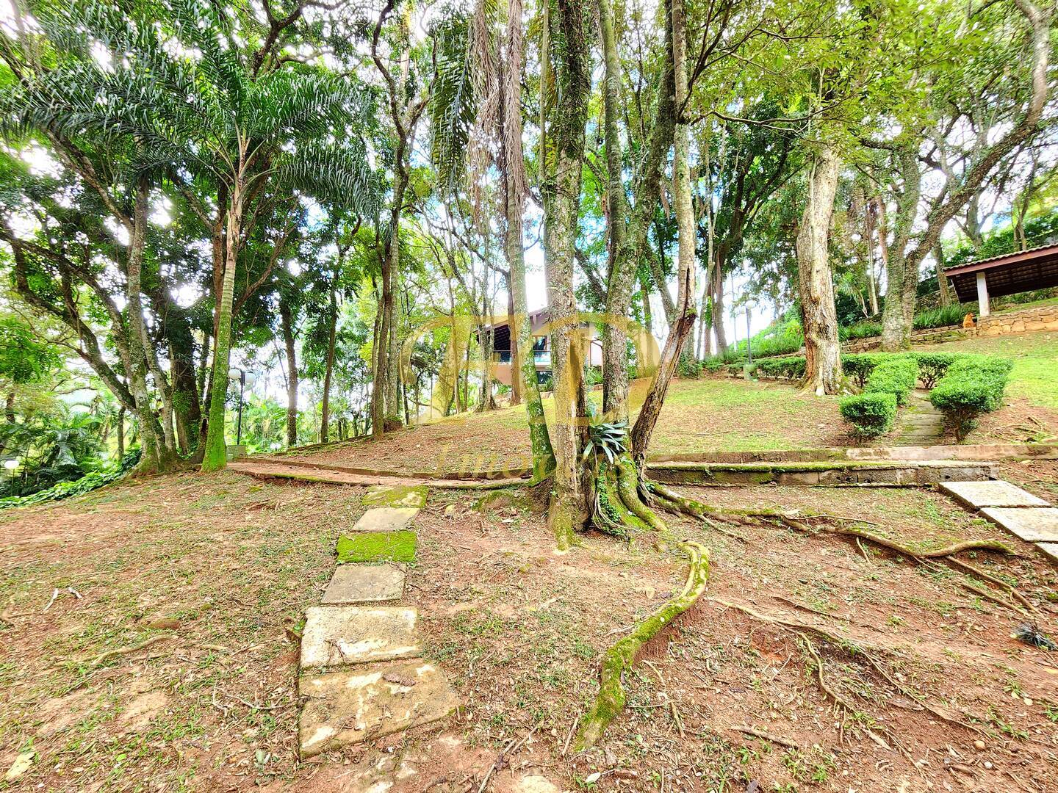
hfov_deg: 106.2
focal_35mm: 13
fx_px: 397
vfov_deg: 89.9
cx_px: 529
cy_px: 396
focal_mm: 2.2
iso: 125
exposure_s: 1/60.2
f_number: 2.2
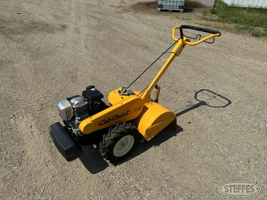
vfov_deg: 56.8
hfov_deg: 71.6
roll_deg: +0.1
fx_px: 185
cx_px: 134
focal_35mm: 24
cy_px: 100
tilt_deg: -32.4
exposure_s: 1/8197
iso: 80
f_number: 1.78
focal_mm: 6.86
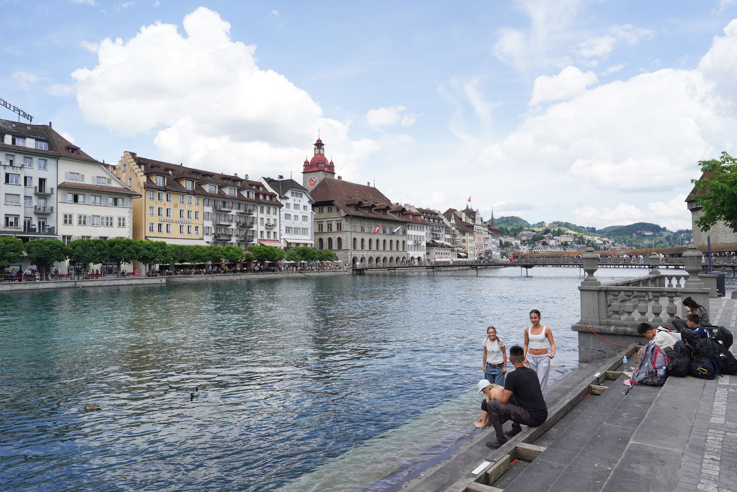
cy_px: 246
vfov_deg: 53.1
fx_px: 491
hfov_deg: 73.7
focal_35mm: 24
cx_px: 368
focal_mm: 24
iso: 500
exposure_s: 1/320
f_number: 14
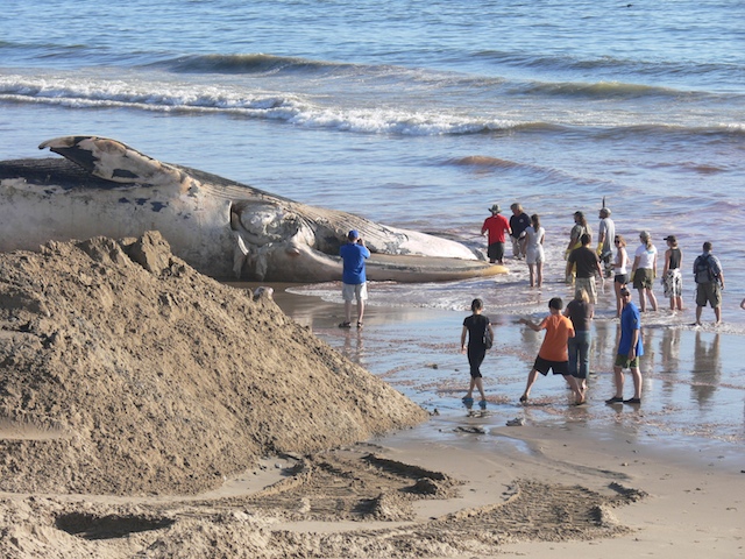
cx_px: 372
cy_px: 280
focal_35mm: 137
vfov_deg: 10.8
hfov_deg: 14.4
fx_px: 2948
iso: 80
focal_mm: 28.9
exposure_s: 1/200
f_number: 5.6
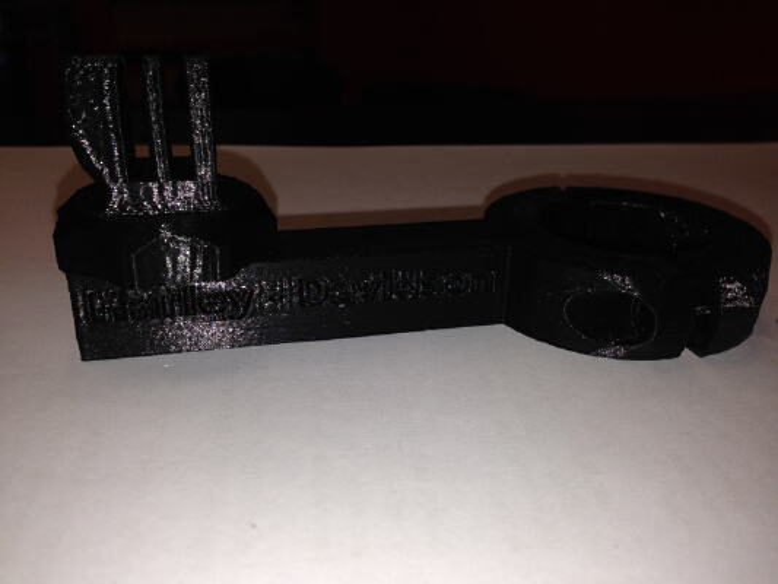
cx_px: 389
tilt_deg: -24.0
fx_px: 742
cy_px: 292
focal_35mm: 33
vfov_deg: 43.0
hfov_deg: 55.3
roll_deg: -0.5
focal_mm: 4.12
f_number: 2.4
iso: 50
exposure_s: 1/284
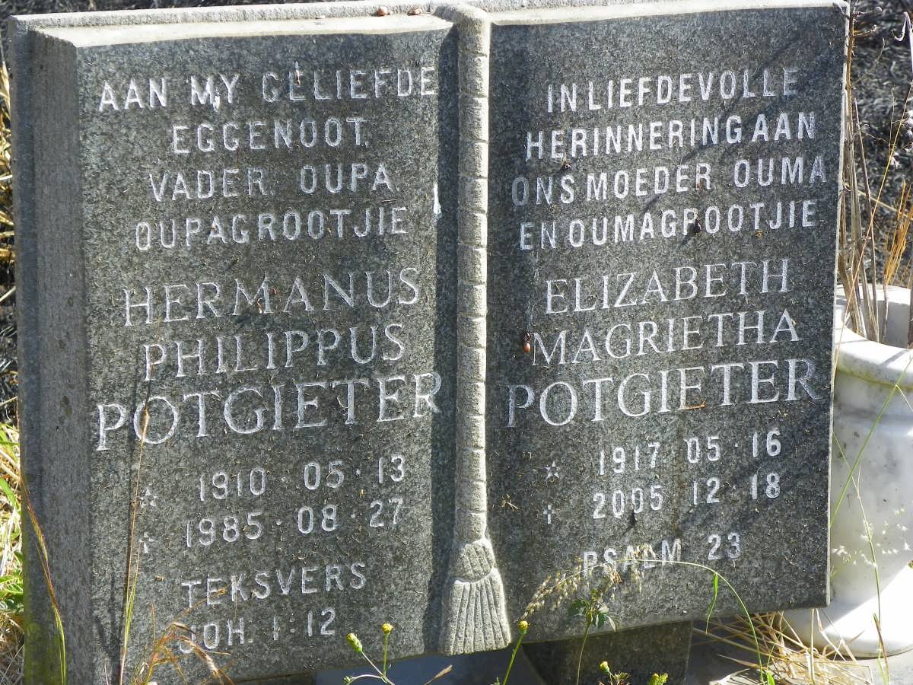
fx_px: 3244
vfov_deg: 12.0
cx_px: 456
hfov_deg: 16.0
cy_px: 342
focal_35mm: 123
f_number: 4
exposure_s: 1/125
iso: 64
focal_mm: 21.9
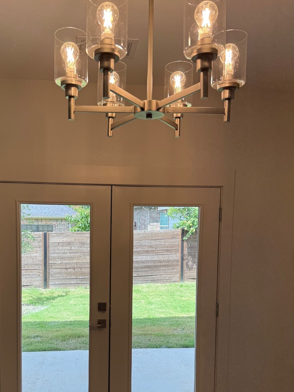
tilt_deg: -4.3
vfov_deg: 57.6
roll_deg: -1.4
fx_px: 351
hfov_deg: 45.2
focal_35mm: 31
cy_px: 245
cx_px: 119
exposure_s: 1/470
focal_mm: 6.76
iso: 80
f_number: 1.78
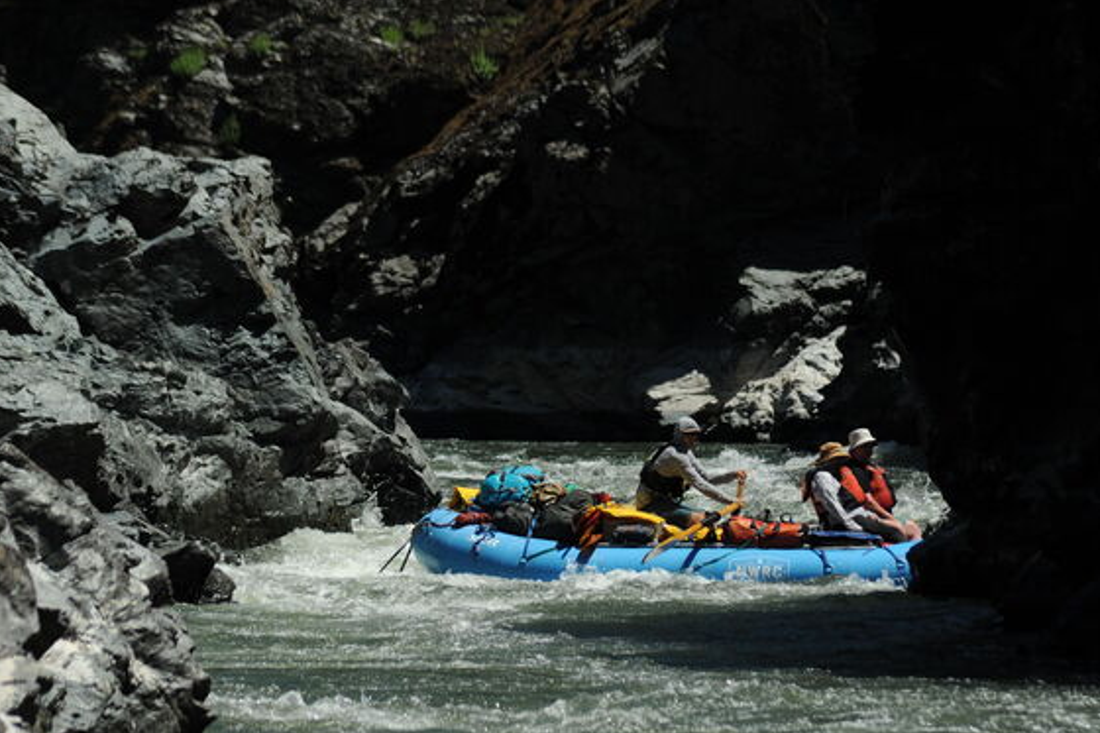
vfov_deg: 3.8
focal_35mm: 357
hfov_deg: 5.8
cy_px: 460
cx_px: 485
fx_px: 10904
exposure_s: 1/1000
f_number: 6.3
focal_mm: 250
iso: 200
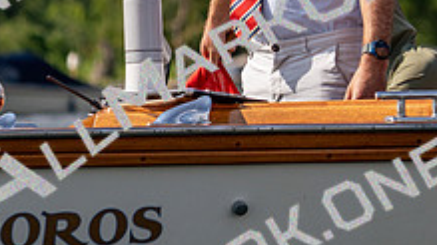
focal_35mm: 555
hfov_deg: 3.9
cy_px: -77
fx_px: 6429
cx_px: 381
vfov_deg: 2.2
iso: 200
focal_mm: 200
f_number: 5.6
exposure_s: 1/1600
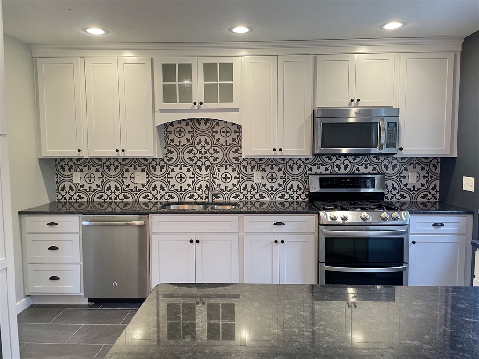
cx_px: 240
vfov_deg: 53.1
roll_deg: +0.5
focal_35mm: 26
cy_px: 180
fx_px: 360
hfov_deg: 67.3
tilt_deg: -4.1
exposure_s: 1/60
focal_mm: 4.2
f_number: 1.6
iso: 100
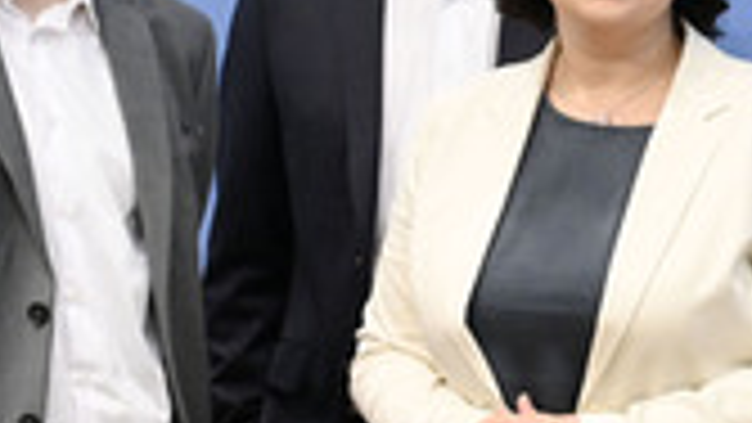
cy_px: 292
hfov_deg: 18.2
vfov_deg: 11.0
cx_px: 975
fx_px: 2194
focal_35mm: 110
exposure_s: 1/400
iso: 5000
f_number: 5.6
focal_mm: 39
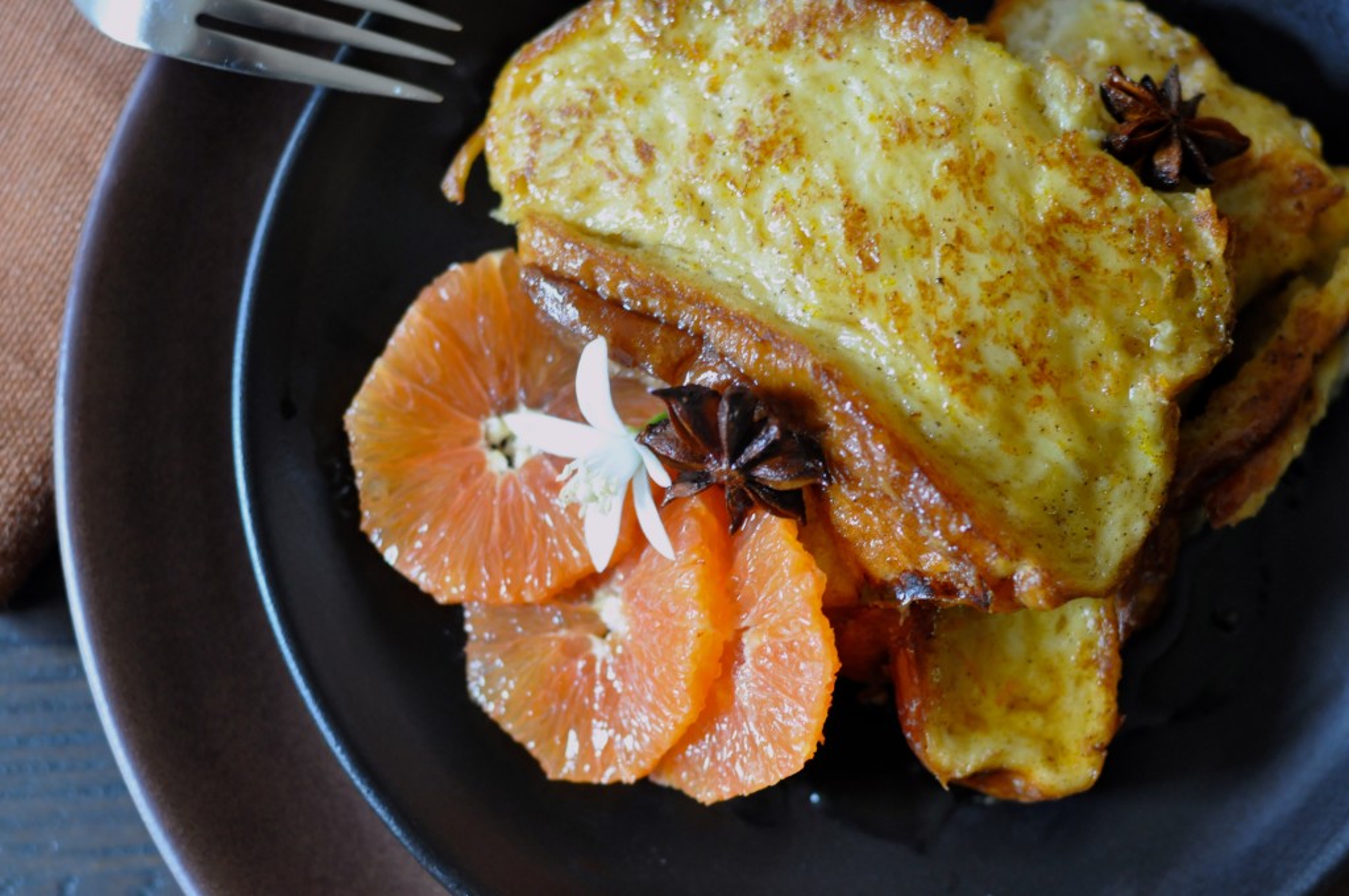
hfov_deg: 27.0
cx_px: 674
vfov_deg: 18.1
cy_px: 448
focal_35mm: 75
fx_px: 2807
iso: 800
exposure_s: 1/40
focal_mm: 50
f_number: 3.2
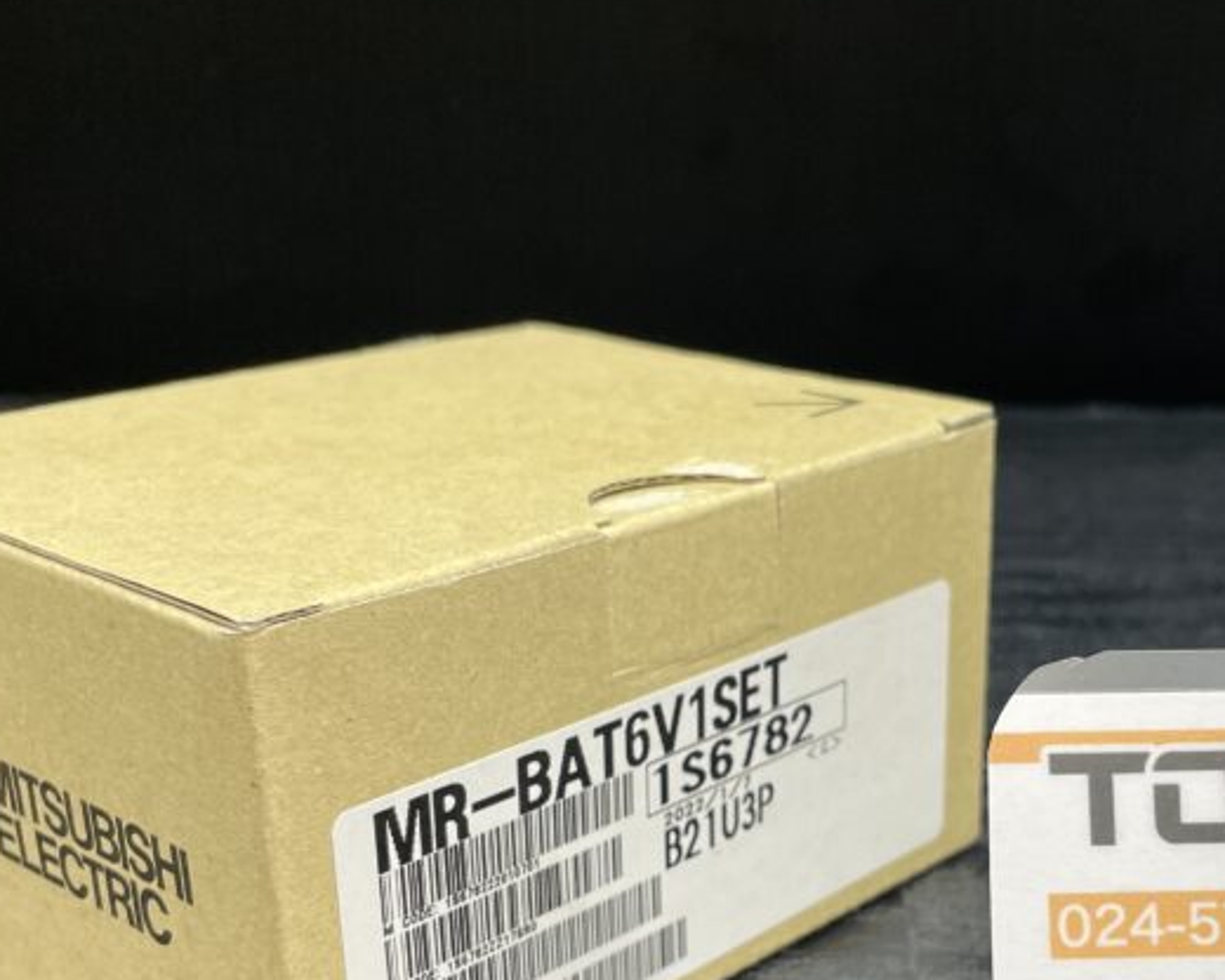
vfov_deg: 29.8
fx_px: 1813
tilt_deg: -21.4
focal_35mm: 50
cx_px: 839
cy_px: 721
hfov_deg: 36.9
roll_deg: -0.6
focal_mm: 4.2
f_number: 1.6
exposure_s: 1/100
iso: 100
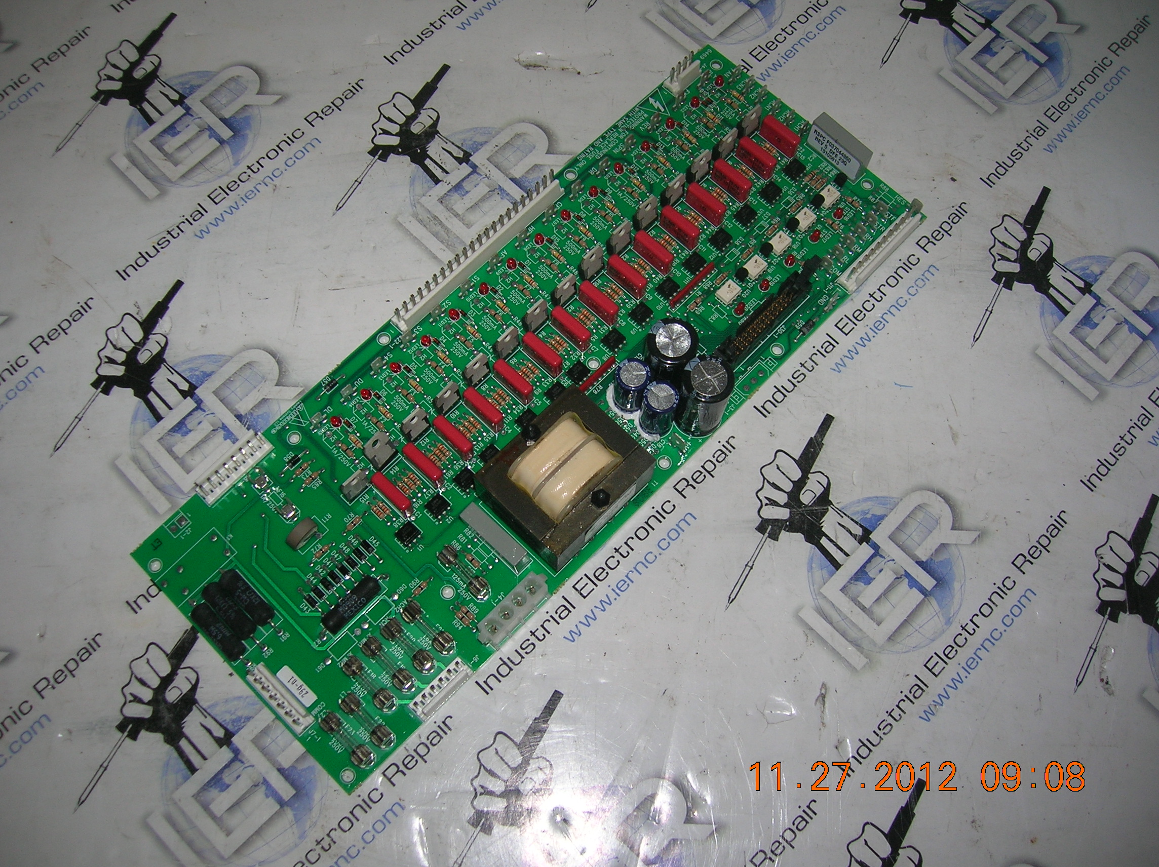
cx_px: 580
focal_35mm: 34
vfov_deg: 41.7
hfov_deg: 54.0
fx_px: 1137
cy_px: 434
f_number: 2.9
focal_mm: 5.7
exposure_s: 1/60.1
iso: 50
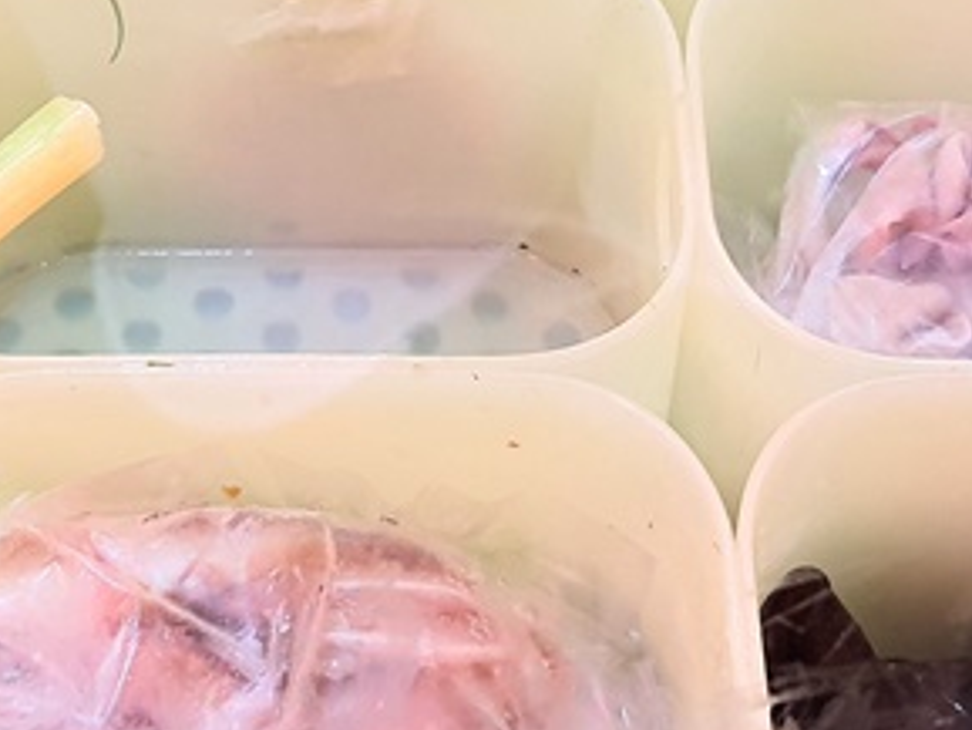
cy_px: 94
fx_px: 2528
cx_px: 373
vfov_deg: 16.2
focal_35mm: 90
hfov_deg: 21.7
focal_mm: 4.32
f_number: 1.7
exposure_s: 1/40
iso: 400
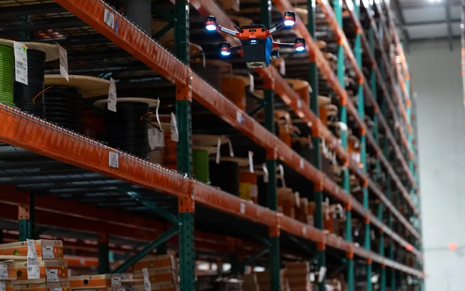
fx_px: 1153
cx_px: 216
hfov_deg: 22.8
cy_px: 153
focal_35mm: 91
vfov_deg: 14.4
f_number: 2.8
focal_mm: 70
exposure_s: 1/200
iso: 6400
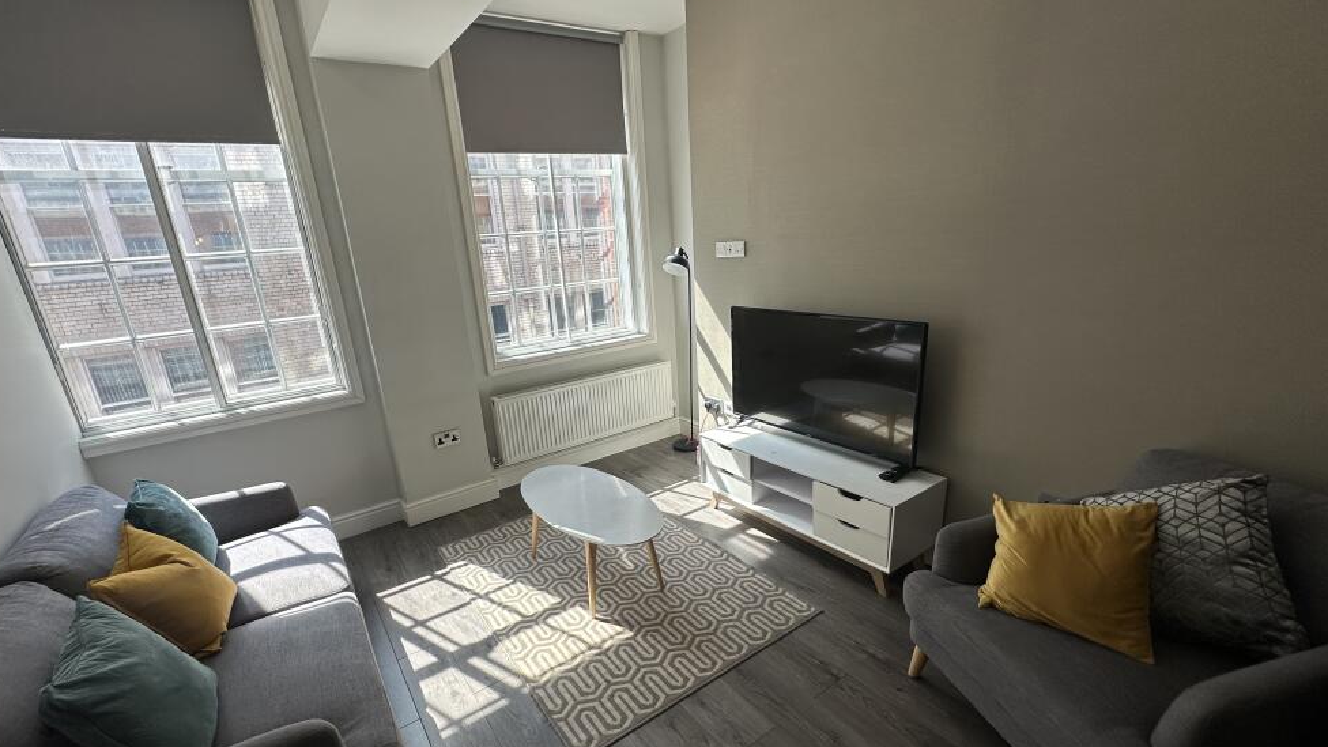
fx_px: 563
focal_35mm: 16
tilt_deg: -16.8
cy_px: 414
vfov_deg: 66.9
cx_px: 635
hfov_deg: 99.3
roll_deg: +4.3
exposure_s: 1/337
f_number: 2.2
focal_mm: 2.22
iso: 40
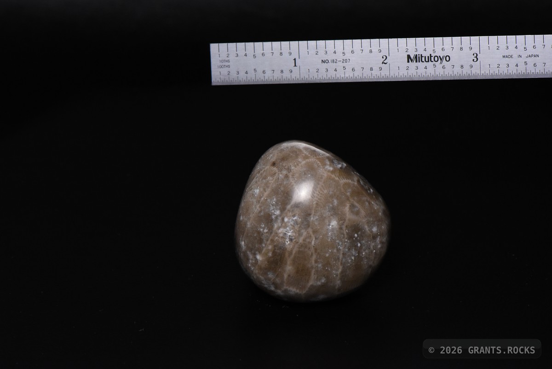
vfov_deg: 13.1
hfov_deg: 19.4
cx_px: 276
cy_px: 184
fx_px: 1610
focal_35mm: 105
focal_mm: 105
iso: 5000
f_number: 14
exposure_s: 1/60
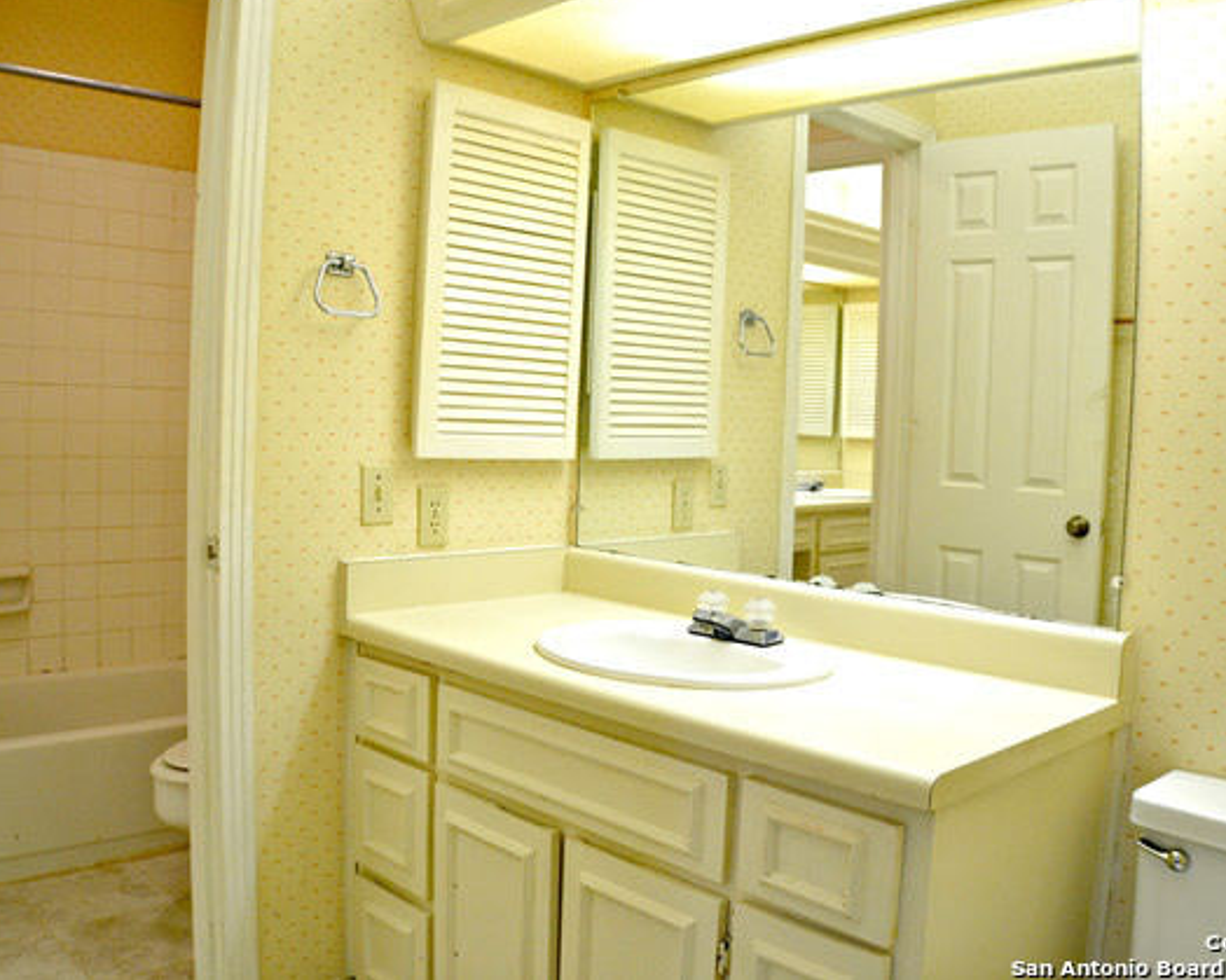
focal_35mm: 40
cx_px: 636
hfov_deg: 46.2
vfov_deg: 37.7
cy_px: 483
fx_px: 1436
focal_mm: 23
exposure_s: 1/60
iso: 1000
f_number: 3.8
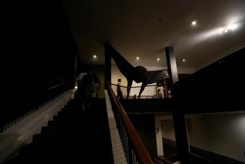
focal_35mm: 20
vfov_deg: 62.0
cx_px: 122
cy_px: 82
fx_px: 136
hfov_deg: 83.9
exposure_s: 1/125
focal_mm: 20
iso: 12800
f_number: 4
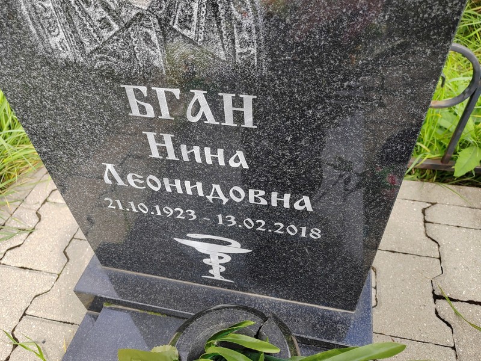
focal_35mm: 27
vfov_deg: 51.4
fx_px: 375
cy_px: 180
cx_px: 240
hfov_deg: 65.3
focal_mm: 5.52
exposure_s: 1/460
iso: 100
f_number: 1.9
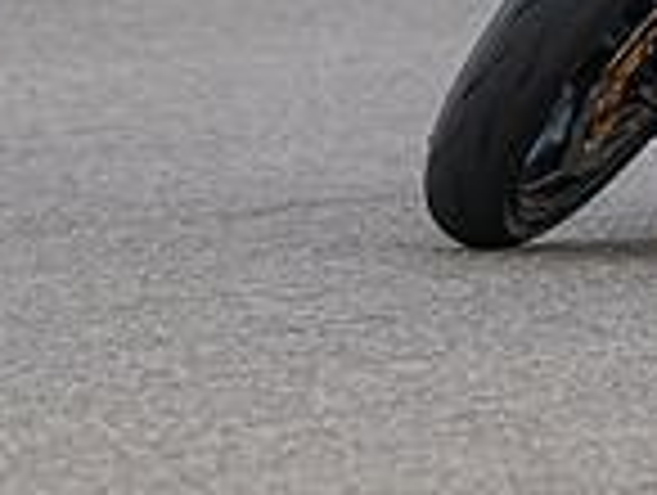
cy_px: -362
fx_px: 29752
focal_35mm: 1565
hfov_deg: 1.3
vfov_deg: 1.0
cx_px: 657
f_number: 6
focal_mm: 410
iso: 500
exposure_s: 1/1250
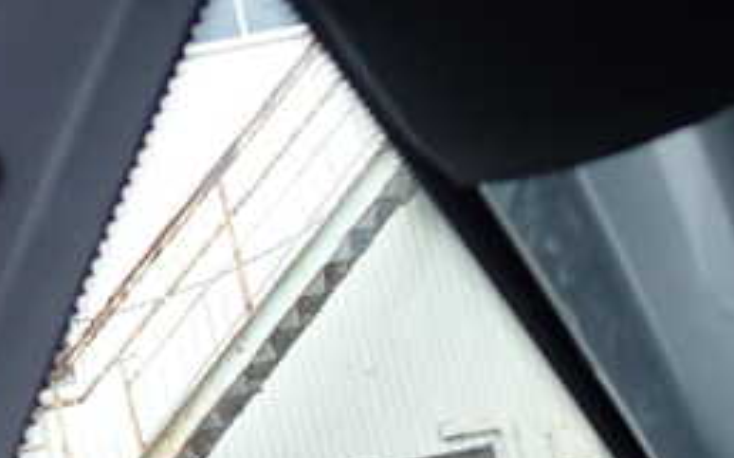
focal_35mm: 74
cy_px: 478
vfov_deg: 17.1
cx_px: 404
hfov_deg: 27.8
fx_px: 1480
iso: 250
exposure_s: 1/250
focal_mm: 5.4
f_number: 2.3
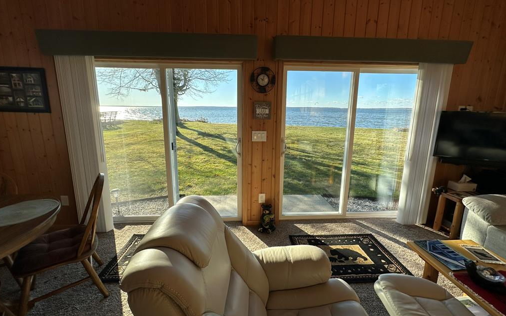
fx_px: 207
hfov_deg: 101.5
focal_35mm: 15
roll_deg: -1.0
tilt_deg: -9.7
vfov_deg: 74.6
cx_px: 252
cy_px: 144
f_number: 2.2
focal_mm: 2.22
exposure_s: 1/581
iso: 40
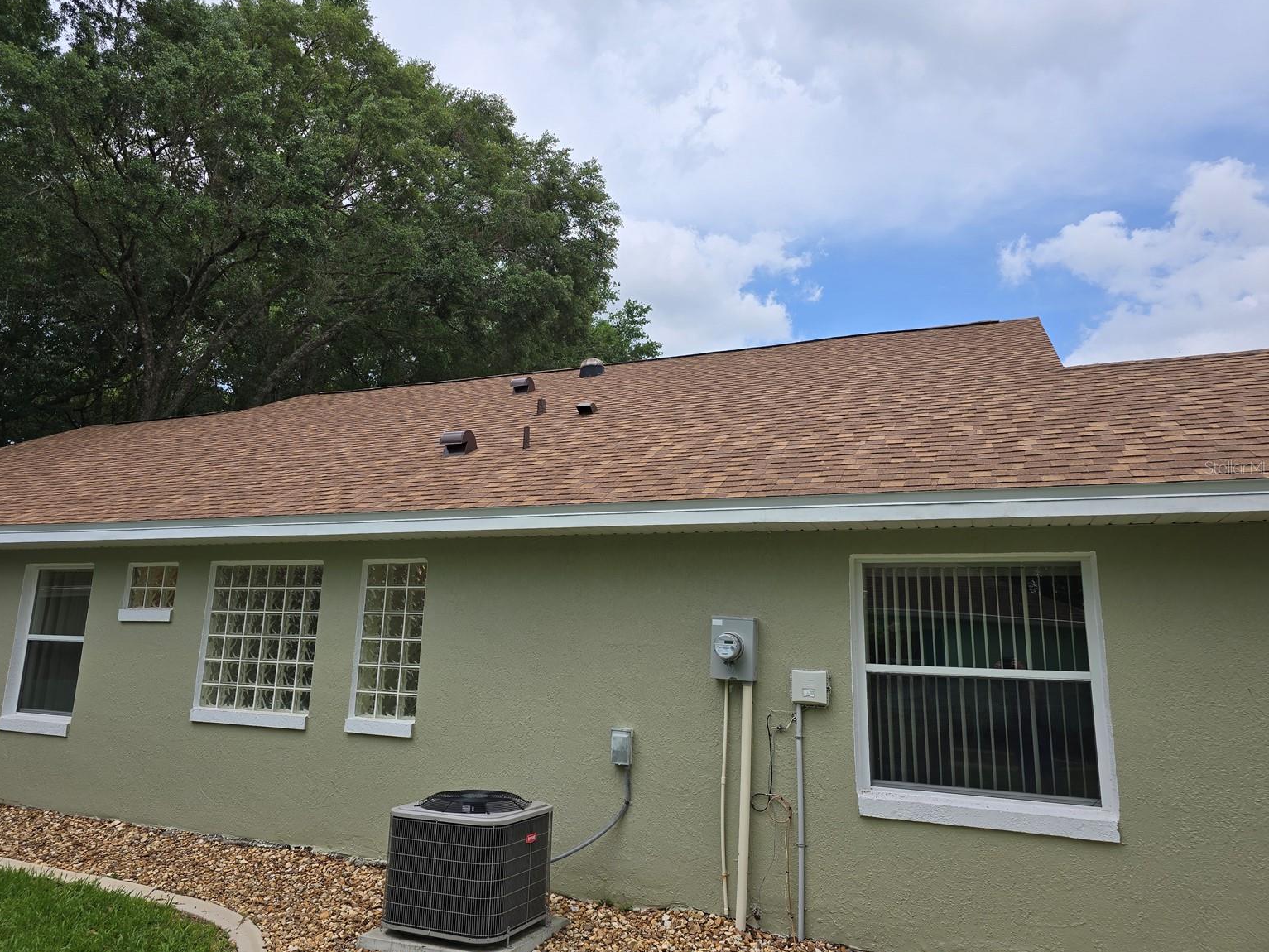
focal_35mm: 24
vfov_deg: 56.8
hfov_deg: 71.6
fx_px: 880
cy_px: 467
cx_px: 620
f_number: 1.7
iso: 12
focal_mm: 6.3
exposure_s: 1/823
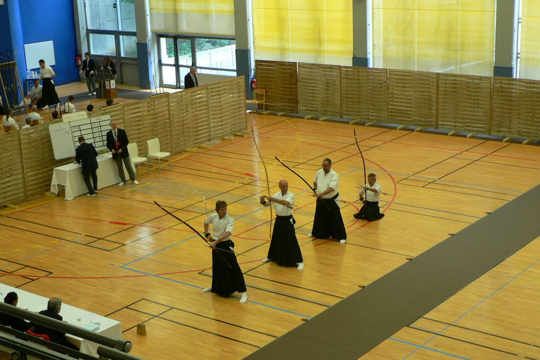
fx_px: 945
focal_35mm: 63
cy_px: 201
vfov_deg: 21.5
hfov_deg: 31.9
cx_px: 272
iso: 80
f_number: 3.2
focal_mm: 10.1
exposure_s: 1/30
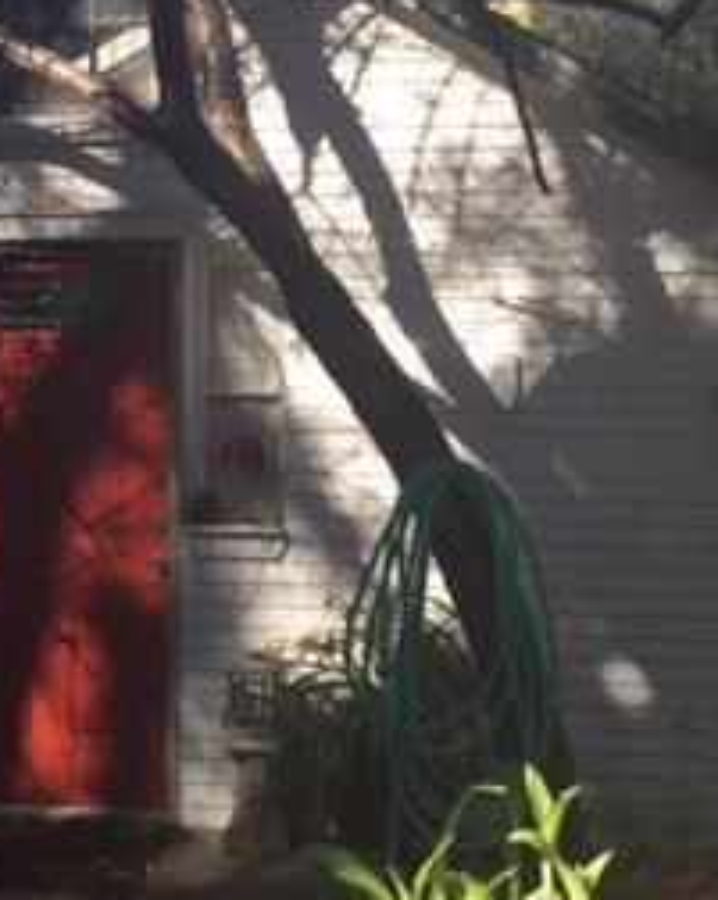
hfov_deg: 21.2
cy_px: 329
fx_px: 1916
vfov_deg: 26.3
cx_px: 375
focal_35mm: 72
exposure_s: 1/608
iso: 32
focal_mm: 4.15
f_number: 2.2
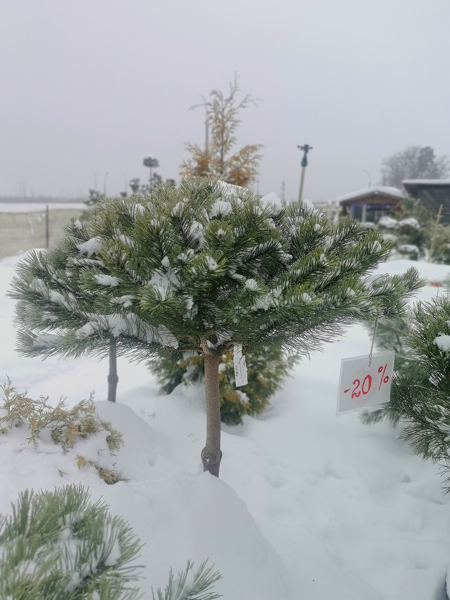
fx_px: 503
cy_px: 300
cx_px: 225
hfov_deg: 48.2
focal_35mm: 29
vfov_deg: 61.7
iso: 50
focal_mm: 4.75
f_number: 5.6
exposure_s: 1/142
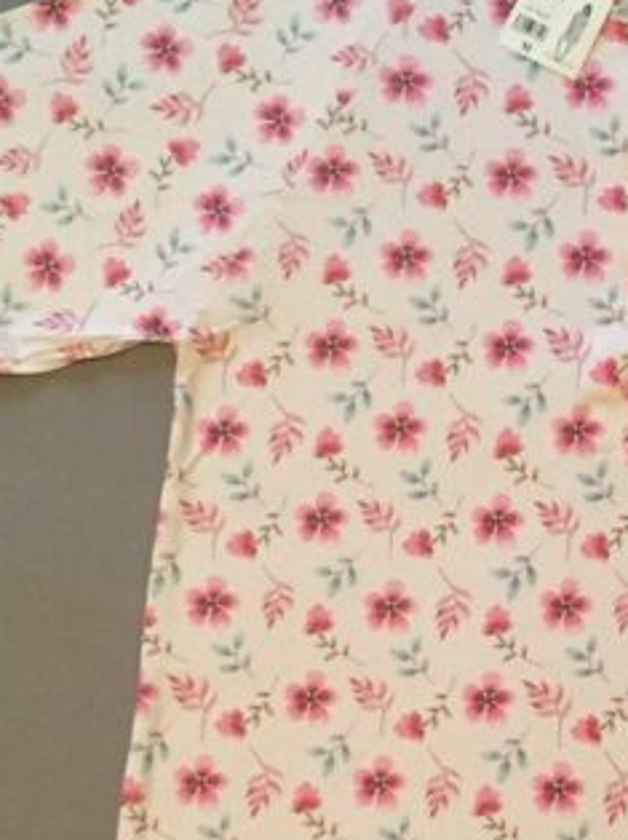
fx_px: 1792
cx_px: 553
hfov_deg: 19.5
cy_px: 730
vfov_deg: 25.6
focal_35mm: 74
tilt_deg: -84.6
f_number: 2.2
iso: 250
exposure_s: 1/25
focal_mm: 4.15
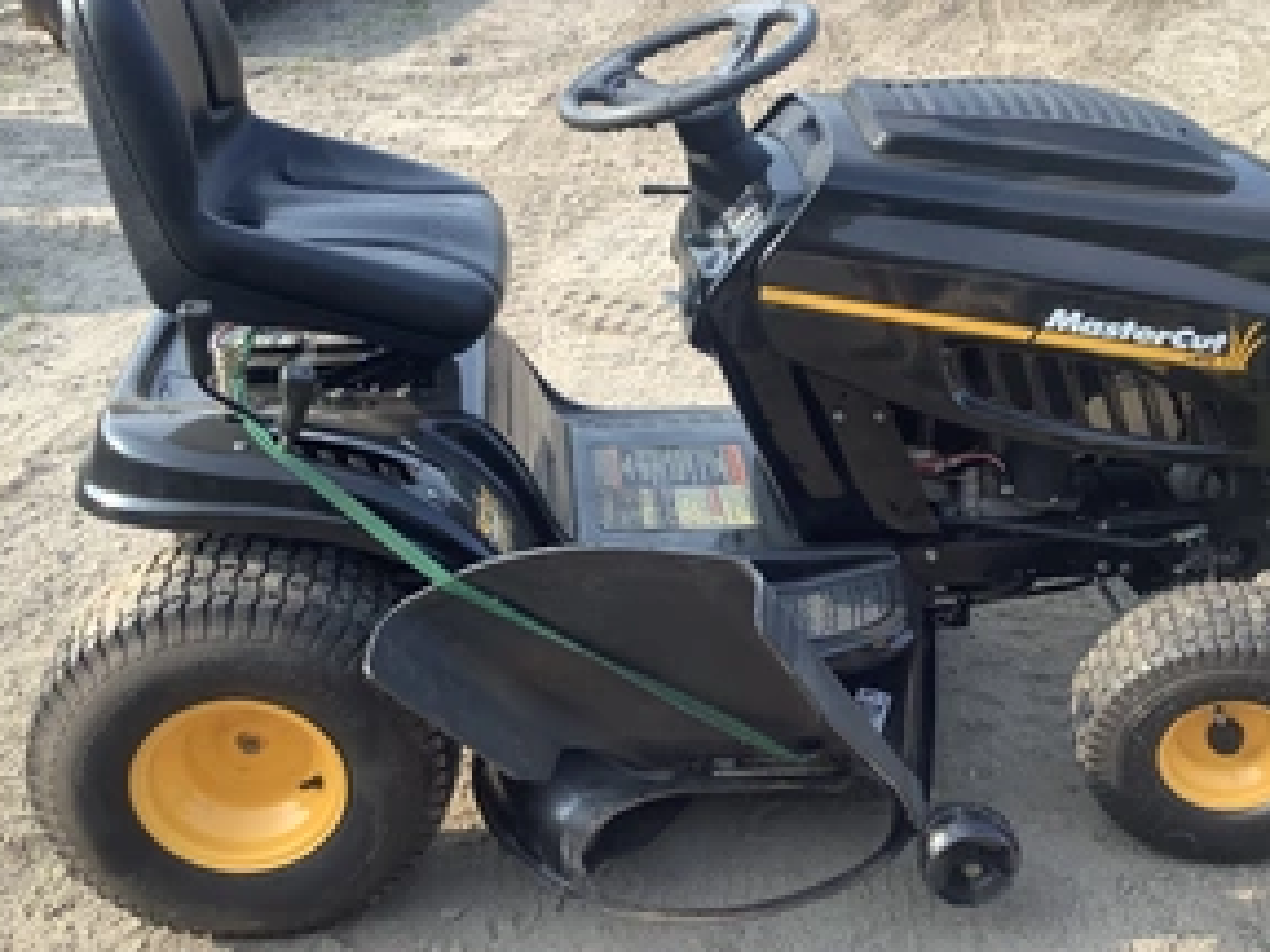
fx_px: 1578
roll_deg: -0.5
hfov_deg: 43.8
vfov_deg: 33.6
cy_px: 436
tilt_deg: -26.5
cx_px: 710
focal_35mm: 43
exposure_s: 1/237
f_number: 2.4
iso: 25
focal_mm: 3.3
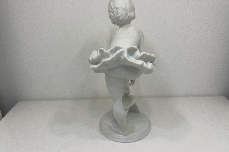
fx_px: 172
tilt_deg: -22.6
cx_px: 111
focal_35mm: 27
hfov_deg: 67.4
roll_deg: +1.0
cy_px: 75
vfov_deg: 47.9
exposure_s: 1/492
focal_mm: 5.1
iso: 32
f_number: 1.6
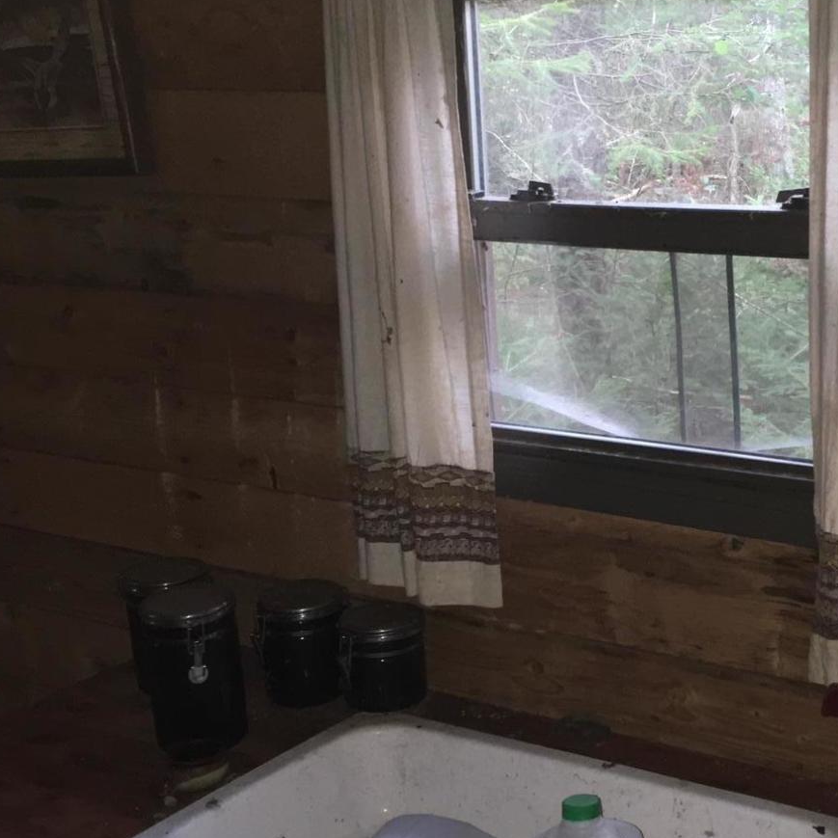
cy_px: 526
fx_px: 1616
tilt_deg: -16.2
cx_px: 634
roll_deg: +1.8
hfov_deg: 28.6
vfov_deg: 29.0
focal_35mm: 59
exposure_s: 1/17
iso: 80
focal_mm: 4.15
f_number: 2.2
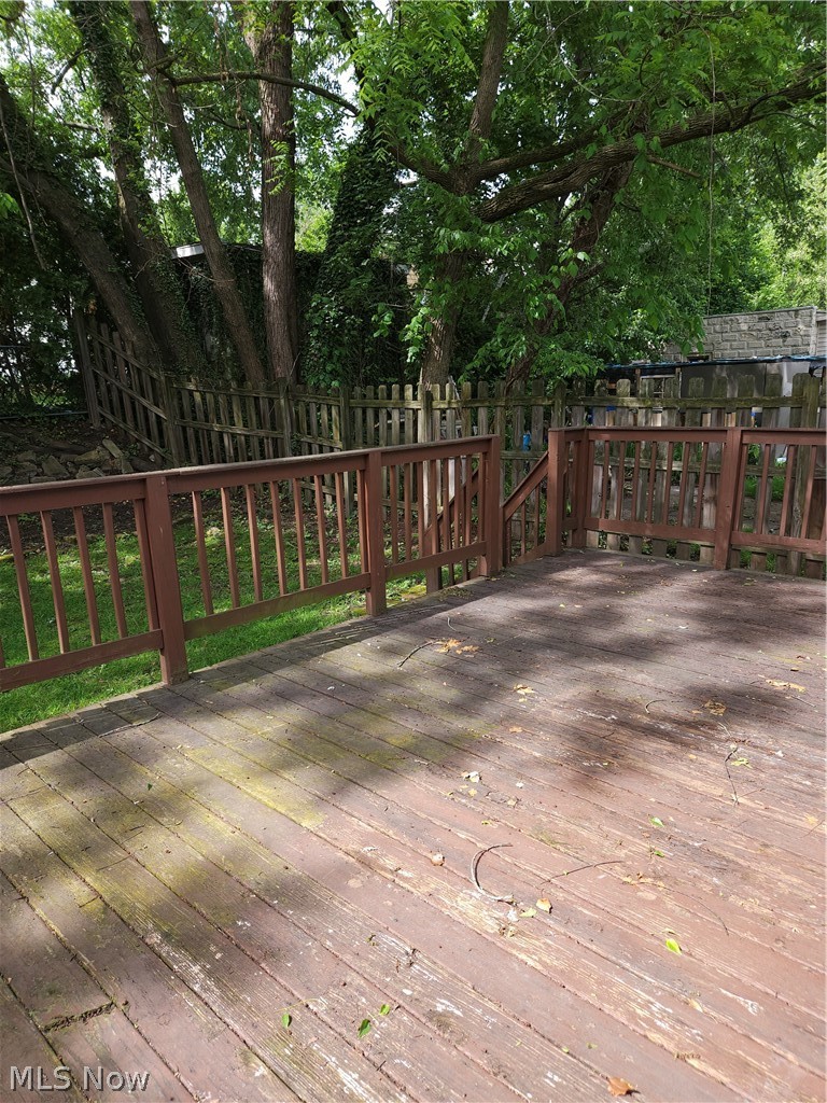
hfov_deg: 58.9
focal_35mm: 23
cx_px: 414
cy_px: 552
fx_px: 733
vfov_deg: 73.9
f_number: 1.8
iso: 50
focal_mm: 5.4
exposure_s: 1/419
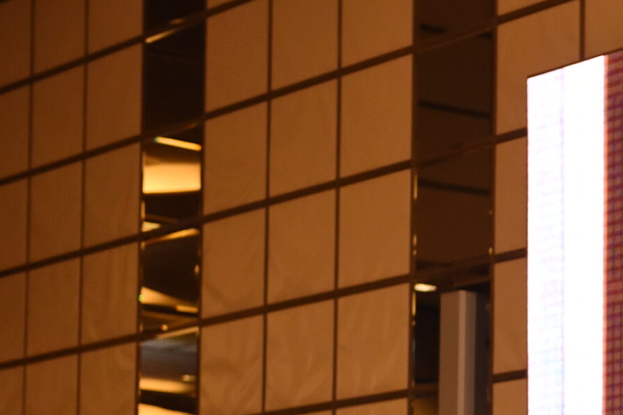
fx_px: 2751
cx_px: 842
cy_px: 527
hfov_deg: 12.5
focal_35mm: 159
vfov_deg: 8.5
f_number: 4
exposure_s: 1/125
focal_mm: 56
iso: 2000
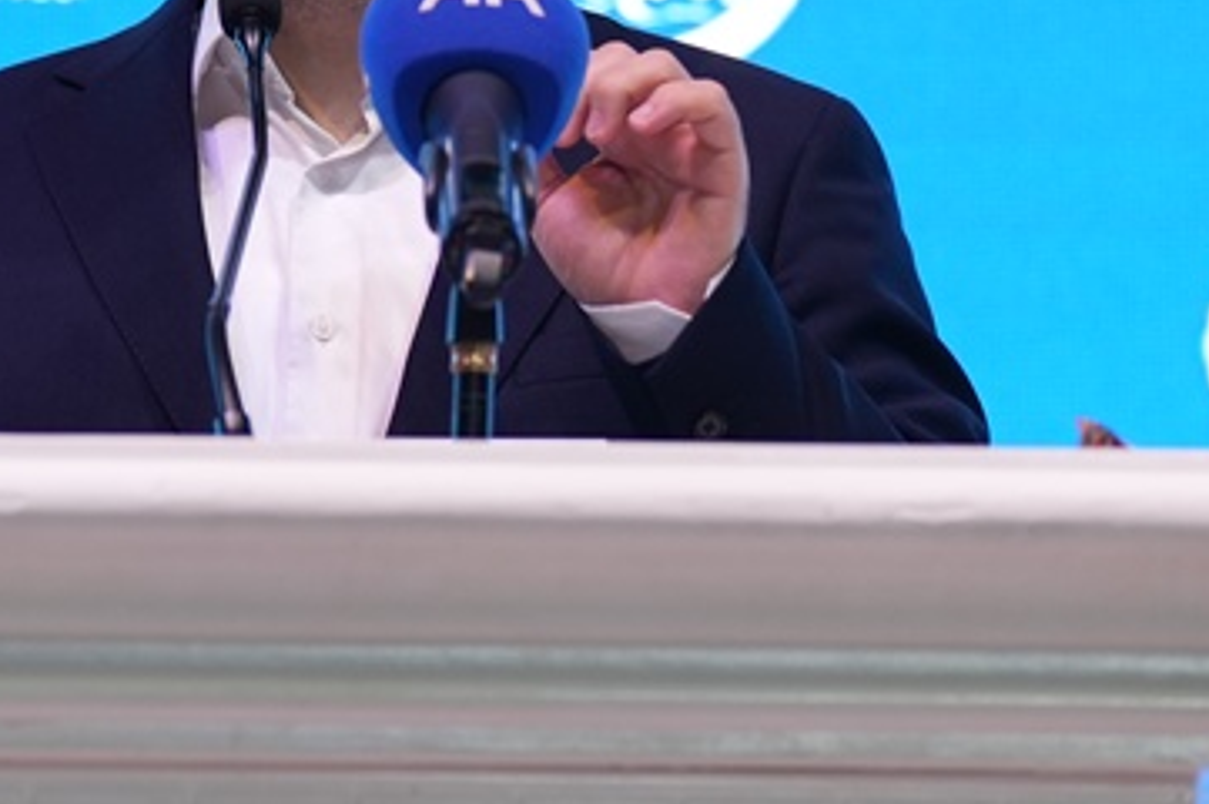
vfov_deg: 5.2
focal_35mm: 265
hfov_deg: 7.8
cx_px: 368
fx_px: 8891
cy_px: 111
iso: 640
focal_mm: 70
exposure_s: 1/100
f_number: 2.8
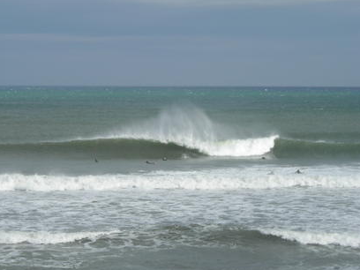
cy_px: 159
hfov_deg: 12.6
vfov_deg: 9.5
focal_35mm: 156
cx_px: 128
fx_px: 1622
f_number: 5.3
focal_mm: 19.2
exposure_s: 1/215
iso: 50
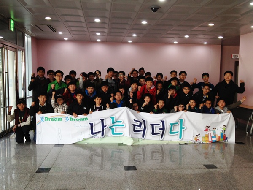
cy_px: 95
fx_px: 256
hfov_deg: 52.6
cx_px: 126
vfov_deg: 40.7
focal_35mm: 35
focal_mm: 4.28
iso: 64
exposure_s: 1/40
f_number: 2.4
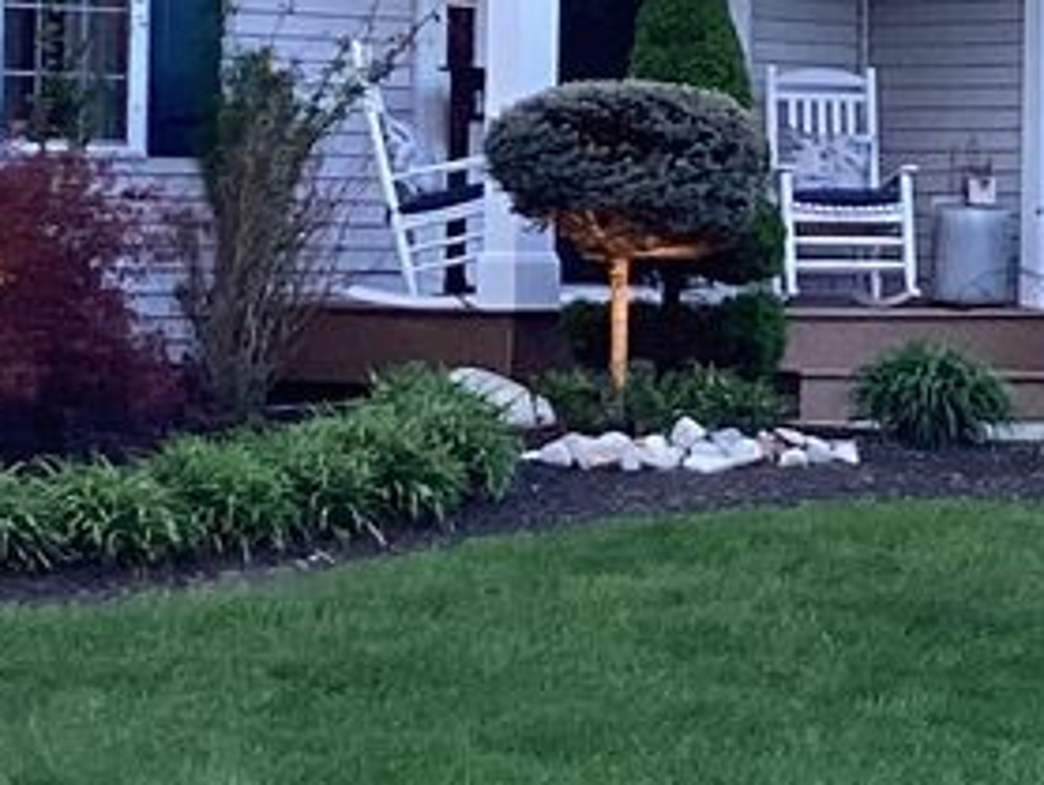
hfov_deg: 11.7
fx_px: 5041
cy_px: 39
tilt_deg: +0.7
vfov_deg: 8.9
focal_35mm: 167
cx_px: 928
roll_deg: -1.2
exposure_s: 1/60
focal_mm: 3.3
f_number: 2.4
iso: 160
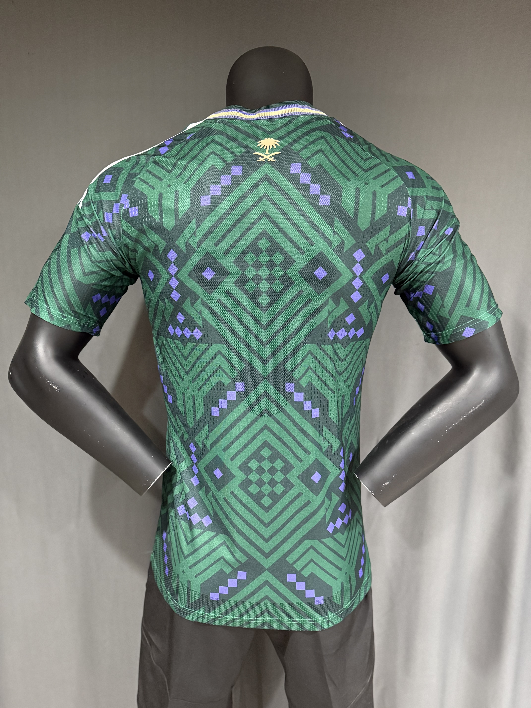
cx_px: 266
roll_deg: -0.8
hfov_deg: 56.8
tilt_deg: -11.0
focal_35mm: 24
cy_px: 354
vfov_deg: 71.6
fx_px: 491
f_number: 1.78
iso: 1000
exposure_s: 1/40
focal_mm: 6.76
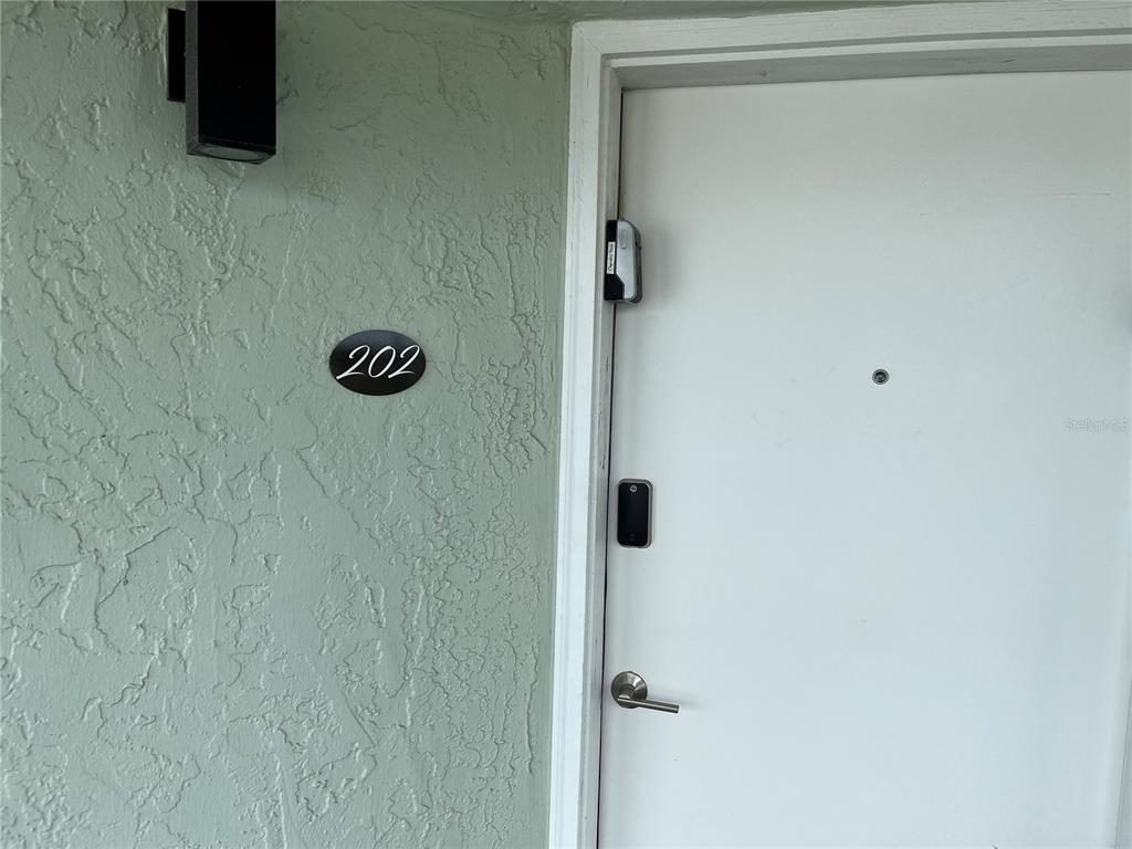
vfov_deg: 53.1
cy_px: 424
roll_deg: -1.9
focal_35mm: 26
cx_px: 566
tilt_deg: -4.5
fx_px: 850
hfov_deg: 67.3
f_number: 1.6
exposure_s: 1/840
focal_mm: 5.1
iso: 50
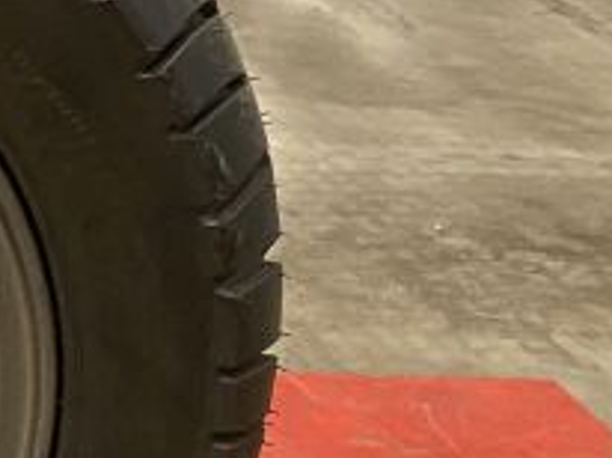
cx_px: -921
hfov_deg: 11.7
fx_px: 2366
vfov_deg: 11.0
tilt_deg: -24.1
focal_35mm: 134
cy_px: 150
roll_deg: +0.2
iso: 400
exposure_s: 1/50
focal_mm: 4.25
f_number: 1.8
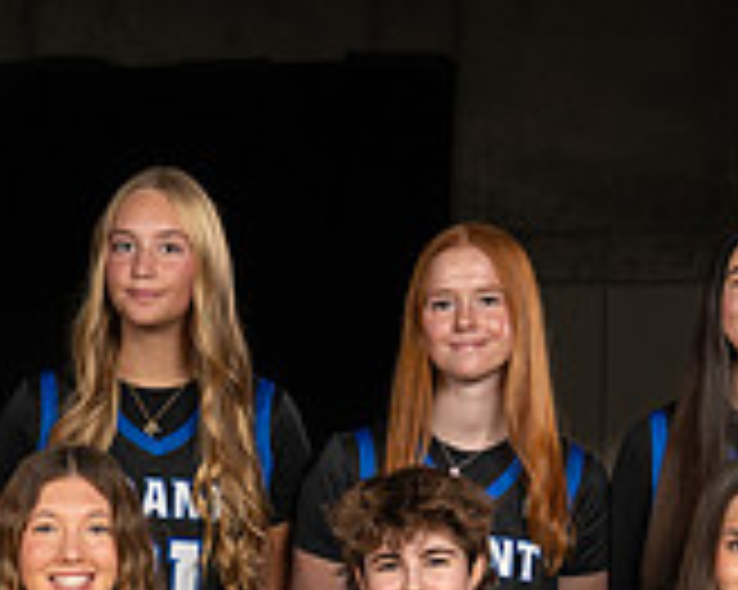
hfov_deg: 10.2
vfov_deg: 8.0
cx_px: -68
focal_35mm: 188
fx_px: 4104
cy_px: 965
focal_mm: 42
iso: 64
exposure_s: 1/200
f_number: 8
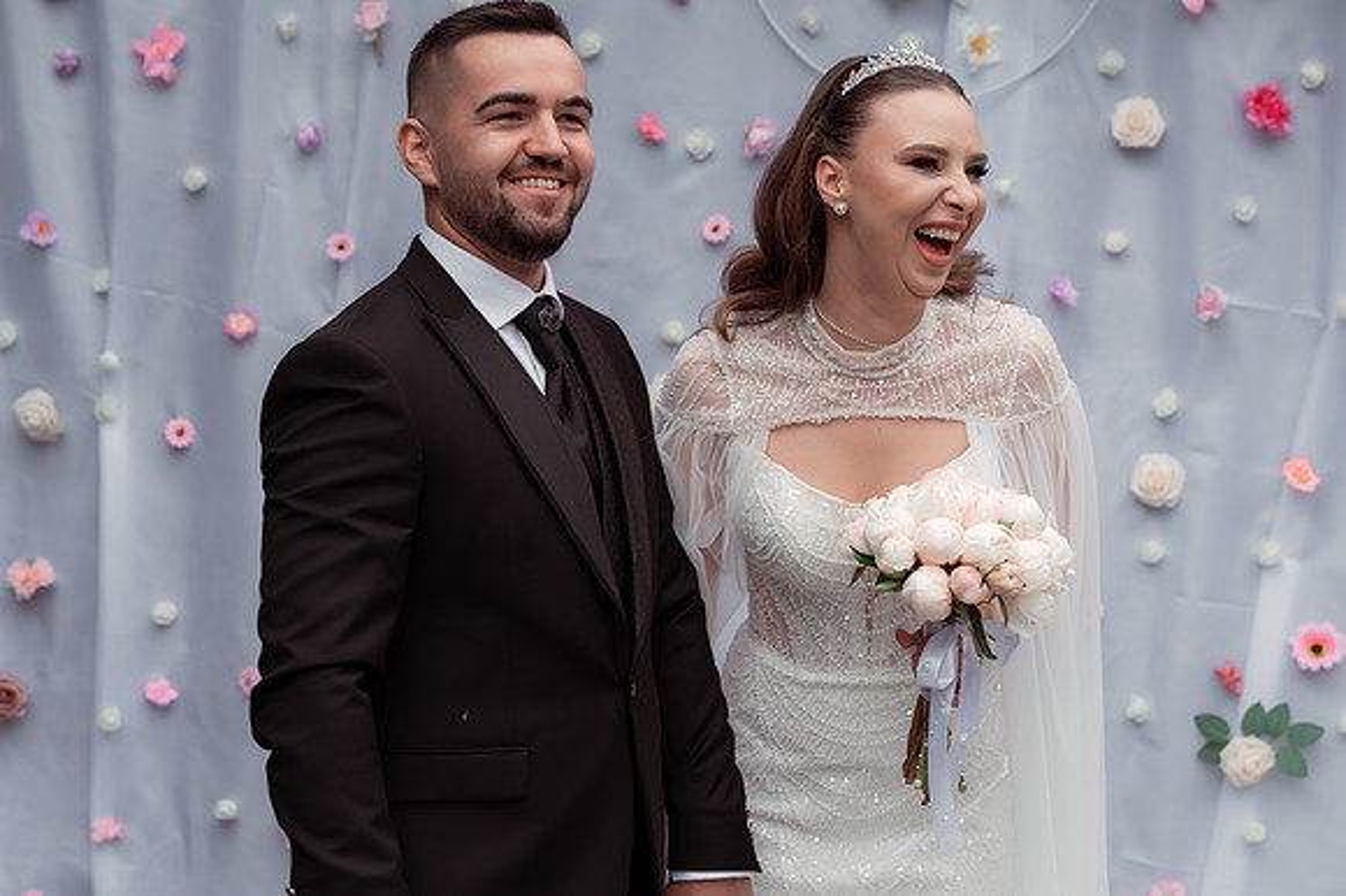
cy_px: 448
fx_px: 3176
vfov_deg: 16.1
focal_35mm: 85
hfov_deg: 23.9
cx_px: 673
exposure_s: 1/1250
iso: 320
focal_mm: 85
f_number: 3.5
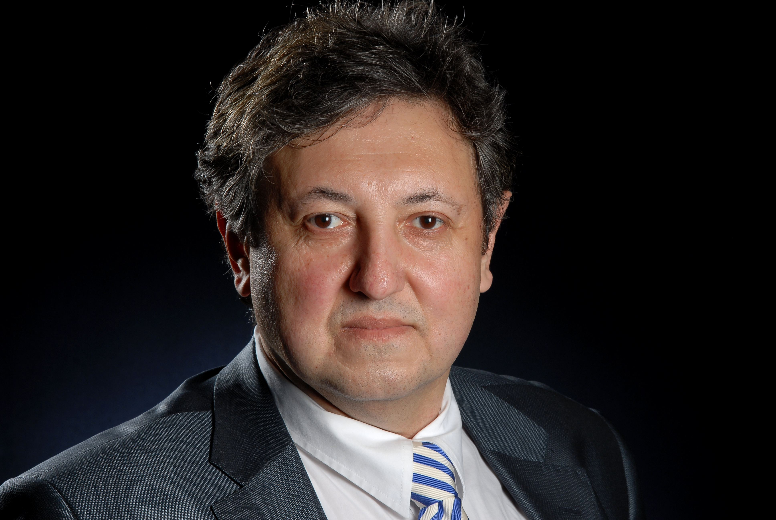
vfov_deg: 6.8
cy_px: 260
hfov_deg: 10.1
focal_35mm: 202
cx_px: 388
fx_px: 4370
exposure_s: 1/125
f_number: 11
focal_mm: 135
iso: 125
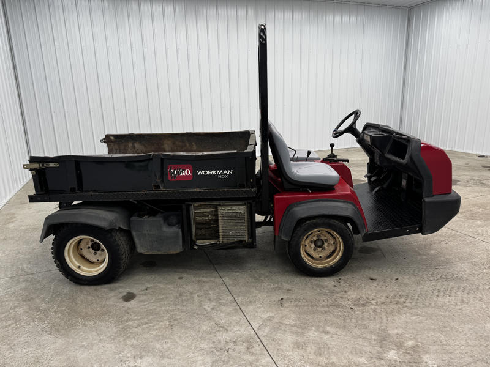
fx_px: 340
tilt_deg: -14.9
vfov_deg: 56.8
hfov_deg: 71.6
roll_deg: +1.5
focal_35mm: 24
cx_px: 245
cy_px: 184
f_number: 1.78
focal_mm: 6.76
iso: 80
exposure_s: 1/120
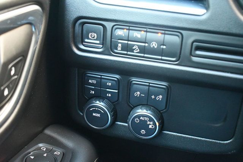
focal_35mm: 42
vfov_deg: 31.9
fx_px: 284
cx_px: 122
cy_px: 81
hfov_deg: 46.4
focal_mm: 28
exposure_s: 1/60
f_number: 4.2
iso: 8000
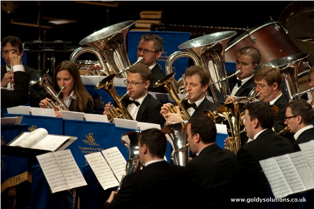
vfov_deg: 2.7
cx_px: 157
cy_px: 104
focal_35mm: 500
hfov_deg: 4.1
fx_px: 4358
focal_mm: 500
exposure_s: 1/125
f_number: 5.6
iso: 1250
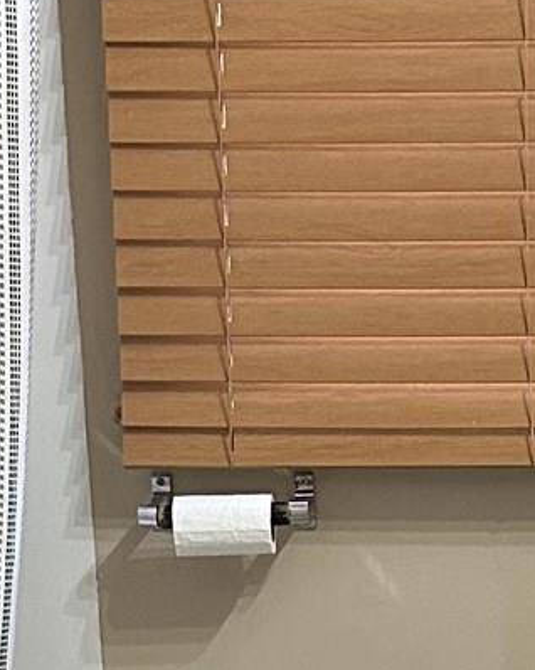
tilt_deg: -22.3
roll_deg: -0.4
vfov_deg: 12.2
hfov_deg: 10.4
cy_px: 1162
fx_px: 2912
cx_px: 513
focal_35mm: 147
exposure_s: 1/60
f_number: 1.5
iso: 200
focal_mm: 5.7
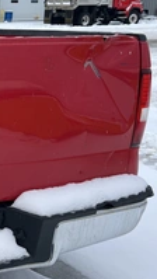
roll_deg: +1.3
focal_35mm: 57
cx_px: -87
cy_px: 122
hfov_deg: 18.4
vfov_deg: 36.6
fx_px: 422
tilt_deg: -15.8
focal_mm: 5.1
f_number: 1.6
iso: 50
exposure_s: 1/1325
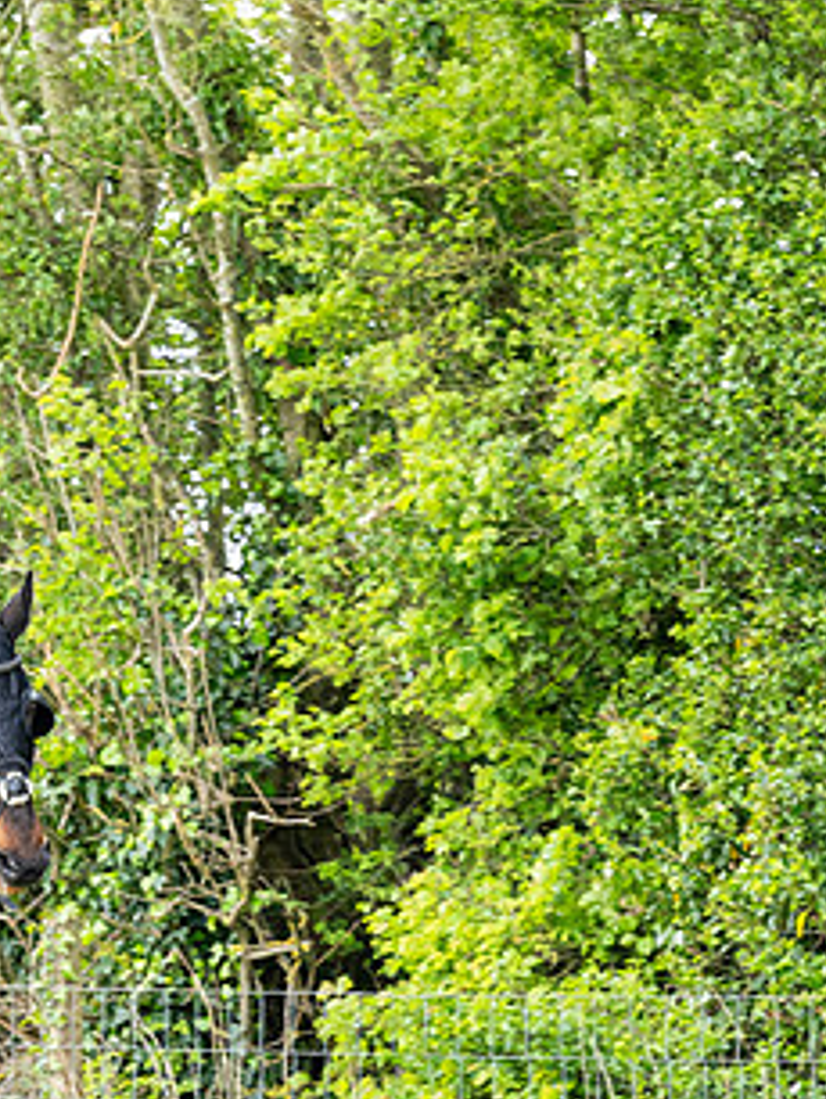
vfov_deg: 5.0
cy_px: 757
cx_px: -109
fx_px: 12486
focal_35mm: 393
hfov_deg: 3.8
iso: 400
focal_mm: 140
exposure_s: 1/400
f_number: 5
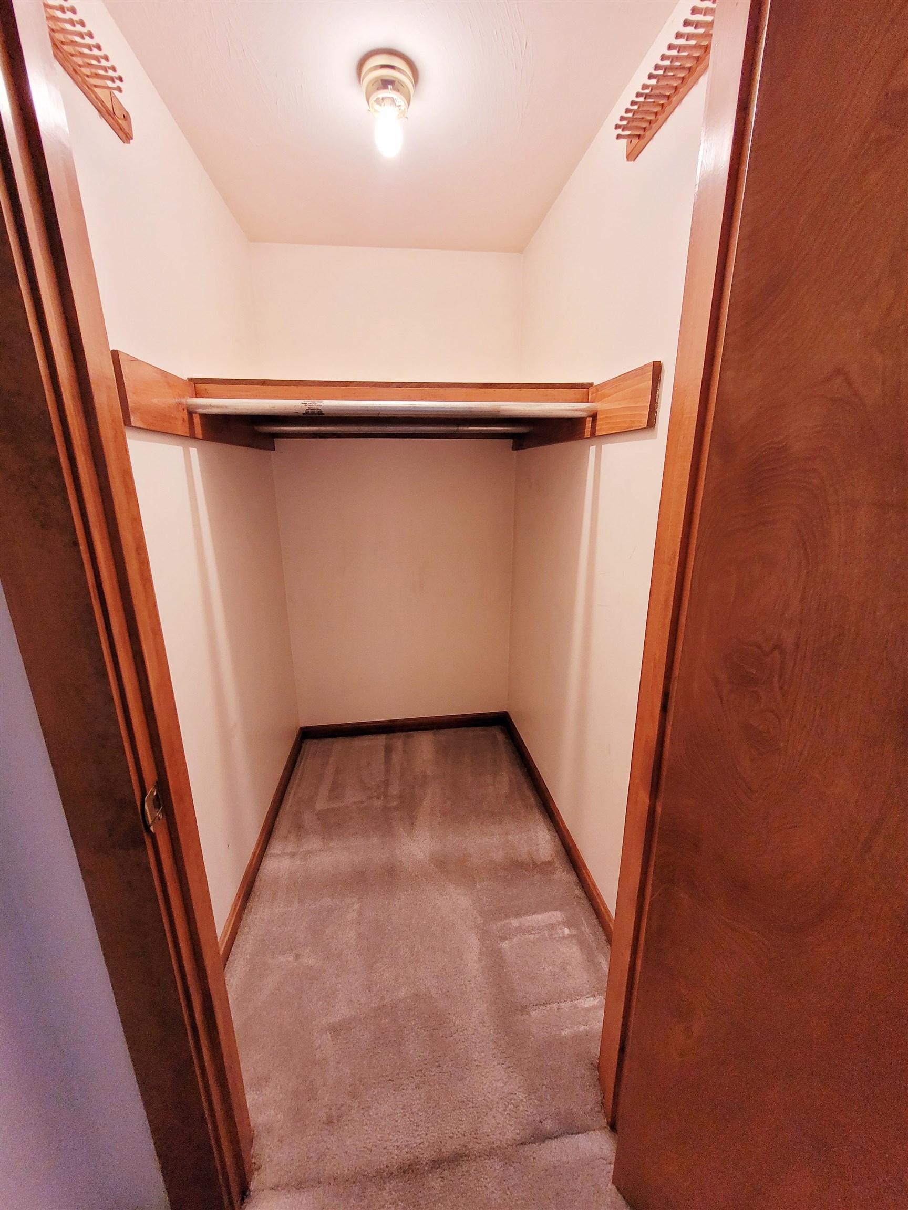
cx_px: 454
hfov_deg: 89.9
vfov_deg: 106.2
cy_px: 605
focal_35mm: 13
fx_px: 455
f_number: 2.2
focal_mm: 1.74
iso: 200
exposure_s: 1/60.2
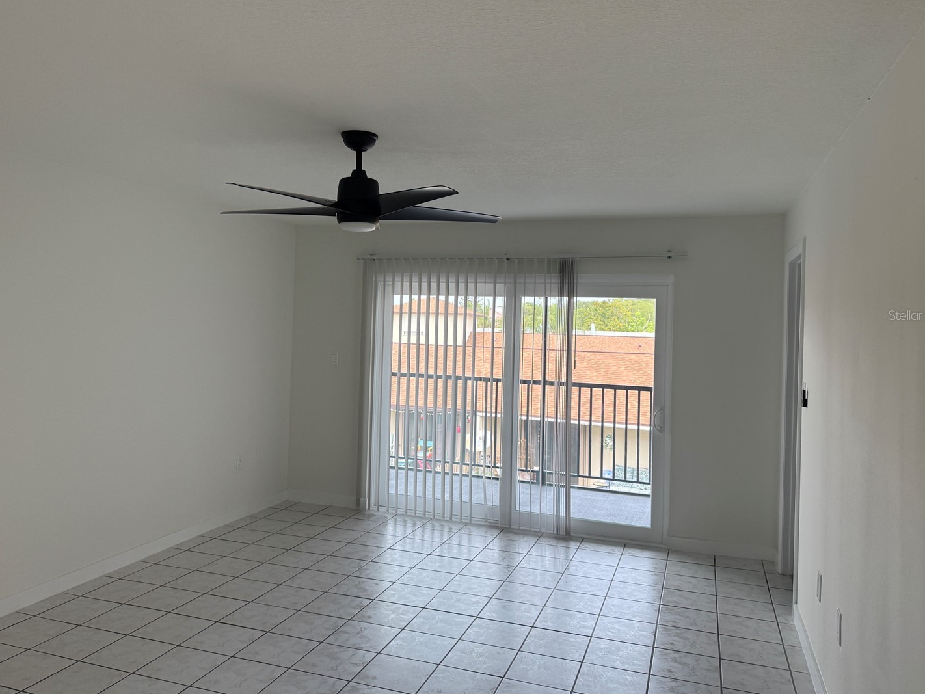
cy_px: 315
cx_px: 429
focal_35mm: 27
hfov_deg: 65.2
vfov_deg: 51.3
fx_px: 722
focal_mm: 6.76
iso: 100
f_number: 1.78
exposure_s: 1/211
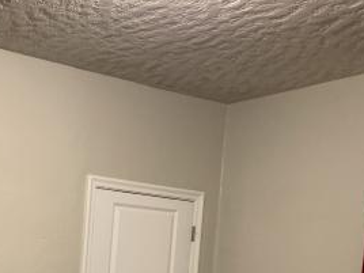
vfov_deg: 22.0
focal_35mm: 62
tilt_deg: -4.8
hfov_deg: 30.0
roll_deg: -3.0
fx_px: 652
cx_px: 46
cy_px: 321
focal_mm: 4.25
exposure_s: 1/40
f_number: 1.8
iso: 320
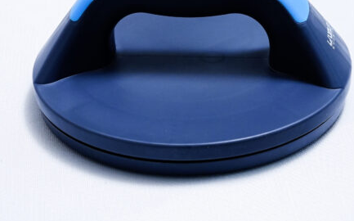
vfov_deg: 12.5
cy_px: 38
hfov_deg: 20.0
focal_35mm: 104
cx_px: 181
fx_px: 1003
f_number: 9
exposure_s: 1/160
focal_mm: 63
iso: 3200
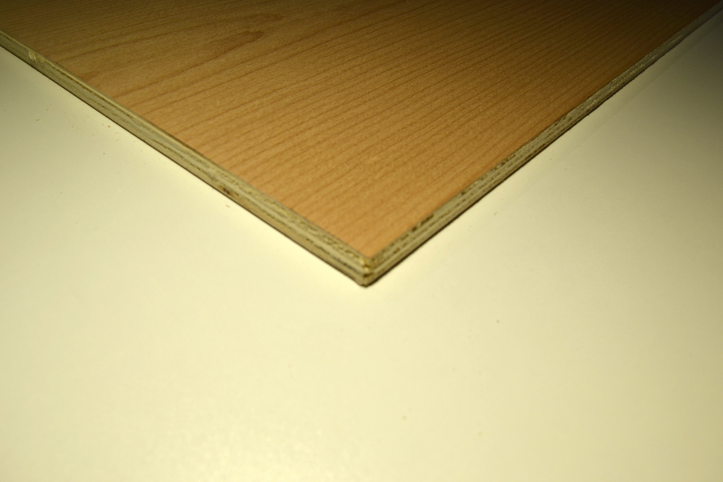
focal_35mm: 27
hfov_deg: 67.4
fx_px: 542
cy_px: 241
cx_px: 362
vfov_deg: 47.9
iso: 100
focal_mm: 18
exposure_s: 1/125
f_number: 7.1
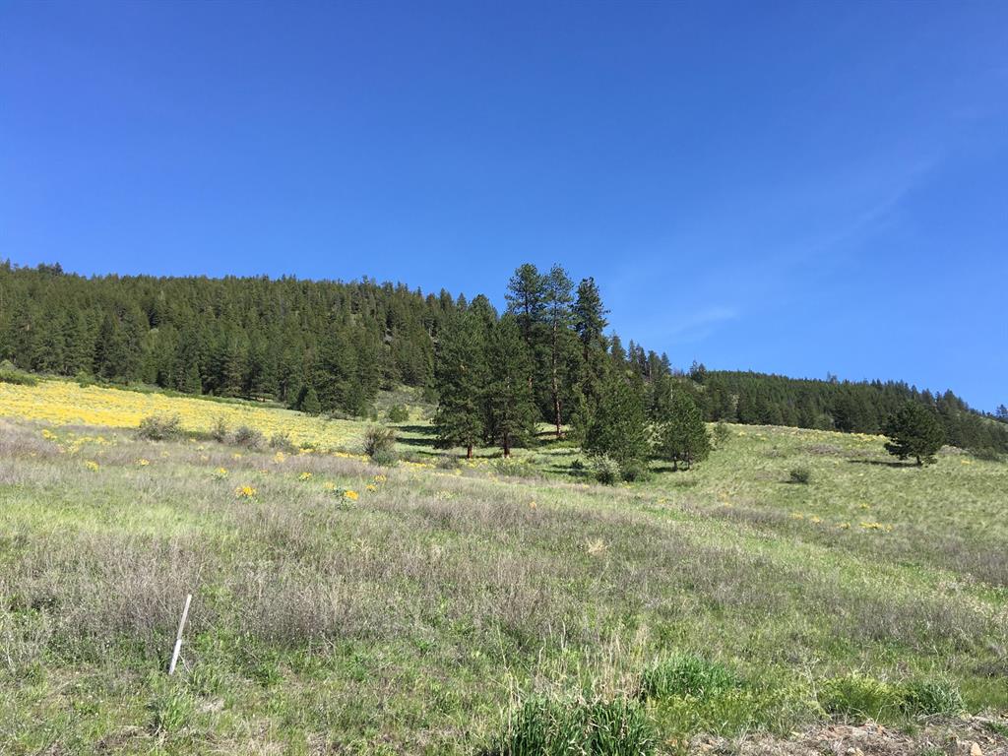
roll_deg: -2.5
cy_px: 378
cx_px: 504
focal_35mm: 29
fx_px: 844
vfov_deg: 48.2
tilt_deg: +18.0
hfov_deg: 61.7
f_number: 2.2
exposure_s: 1/938
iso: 25
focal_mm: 4.15
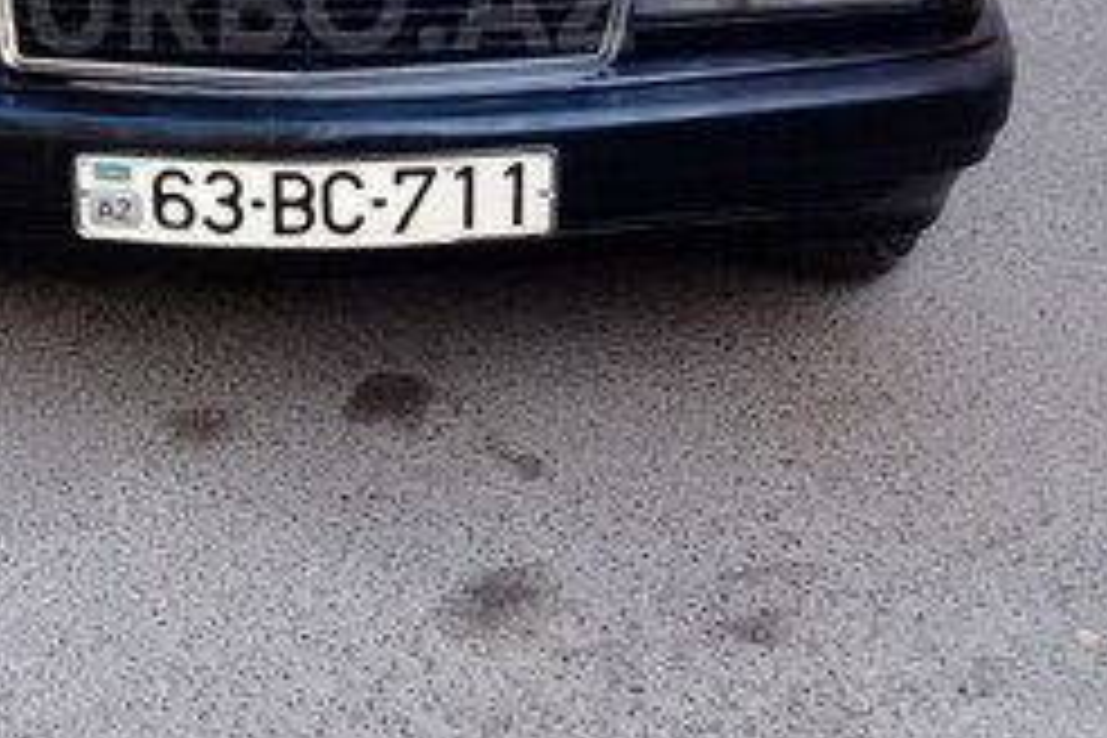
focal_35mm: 65
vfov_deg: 20.3
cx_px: 288
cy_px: 0
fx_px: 1999
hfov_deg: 30.5
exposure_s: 1/143
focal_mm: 3.3
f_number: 2.2
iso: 64
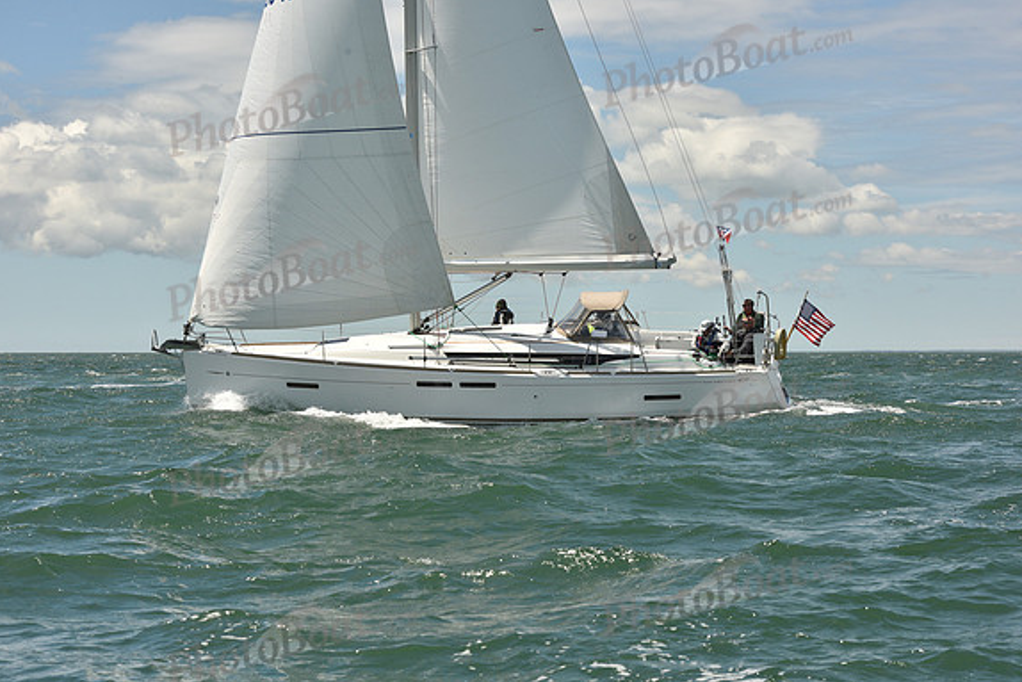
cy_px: 343
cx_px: 511
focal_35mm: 91
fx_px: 2584
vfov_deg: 15.0
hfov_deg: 22.4
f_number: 11
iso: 320
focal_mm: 90
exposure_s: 1/800
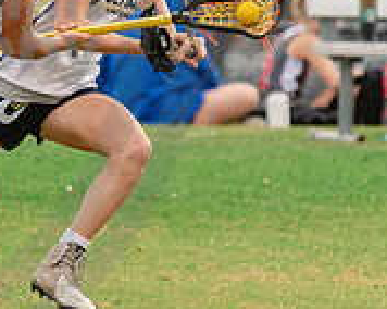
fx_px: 17677
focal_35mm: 1545
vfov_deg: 1.0
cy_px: 127
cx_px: -76
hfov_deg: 1.3
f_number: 3.5
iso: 250
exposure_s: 1/1250
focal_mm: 200
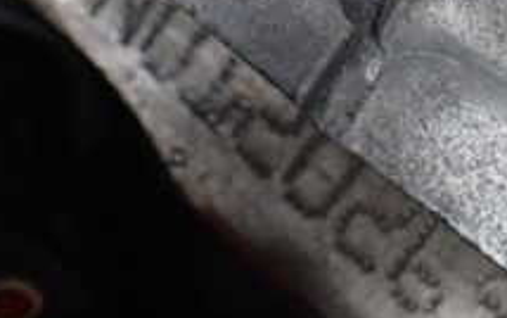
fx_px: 1230
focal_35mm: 89
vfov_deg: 14.6
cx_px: 355
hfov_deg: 23.1
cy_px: 64
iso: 640
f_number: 2.3
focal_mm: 5.4
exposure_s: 1/125
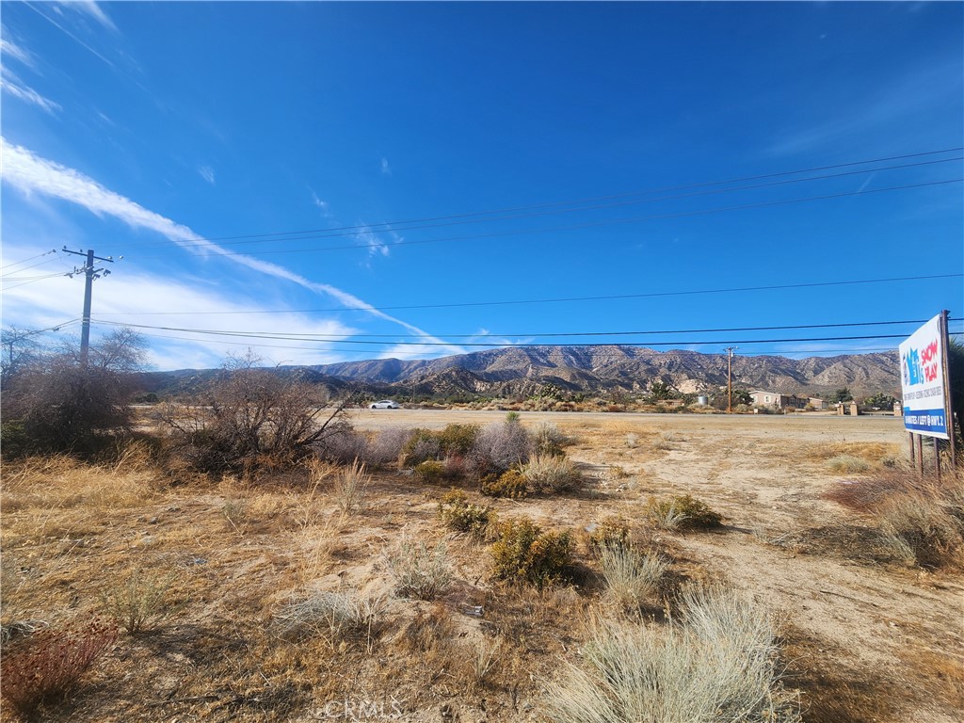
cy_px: 362
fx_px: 362
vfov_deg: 89.9
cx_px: 482
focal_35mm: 13
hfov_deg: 106.2
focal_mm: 2.2
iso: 50
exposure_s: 1/1770
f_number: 2.2
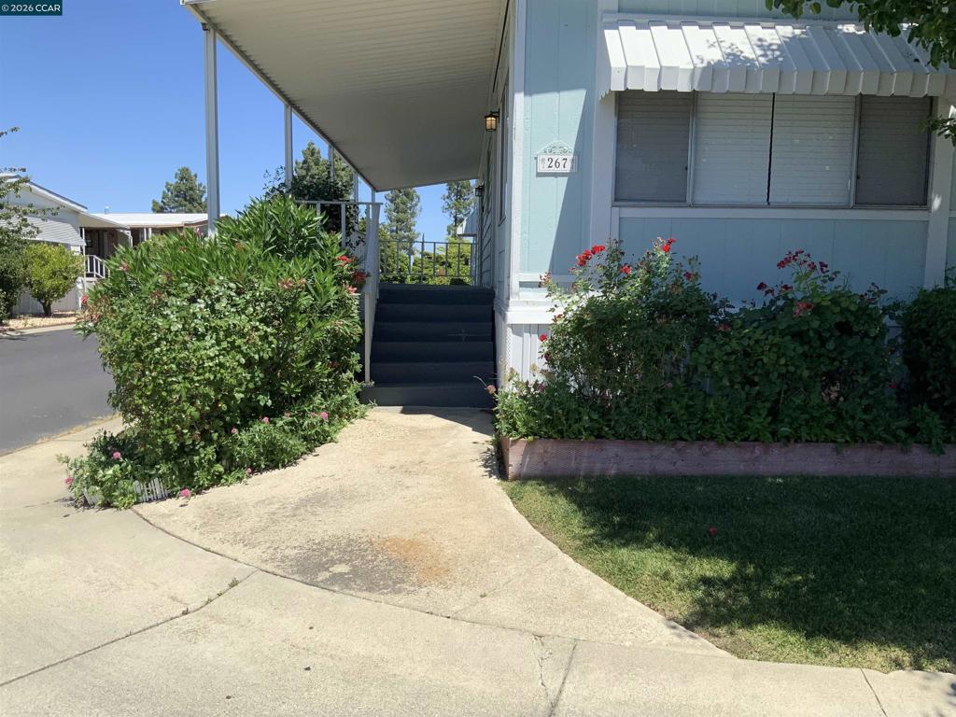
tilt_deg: -5.9
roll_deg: -0.1
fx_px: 801
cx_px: 478
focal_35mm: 29
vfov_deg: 48.2
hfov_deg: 61.7
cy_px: 358
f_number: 1.8
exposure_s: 1/1984
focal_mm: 3
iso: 16
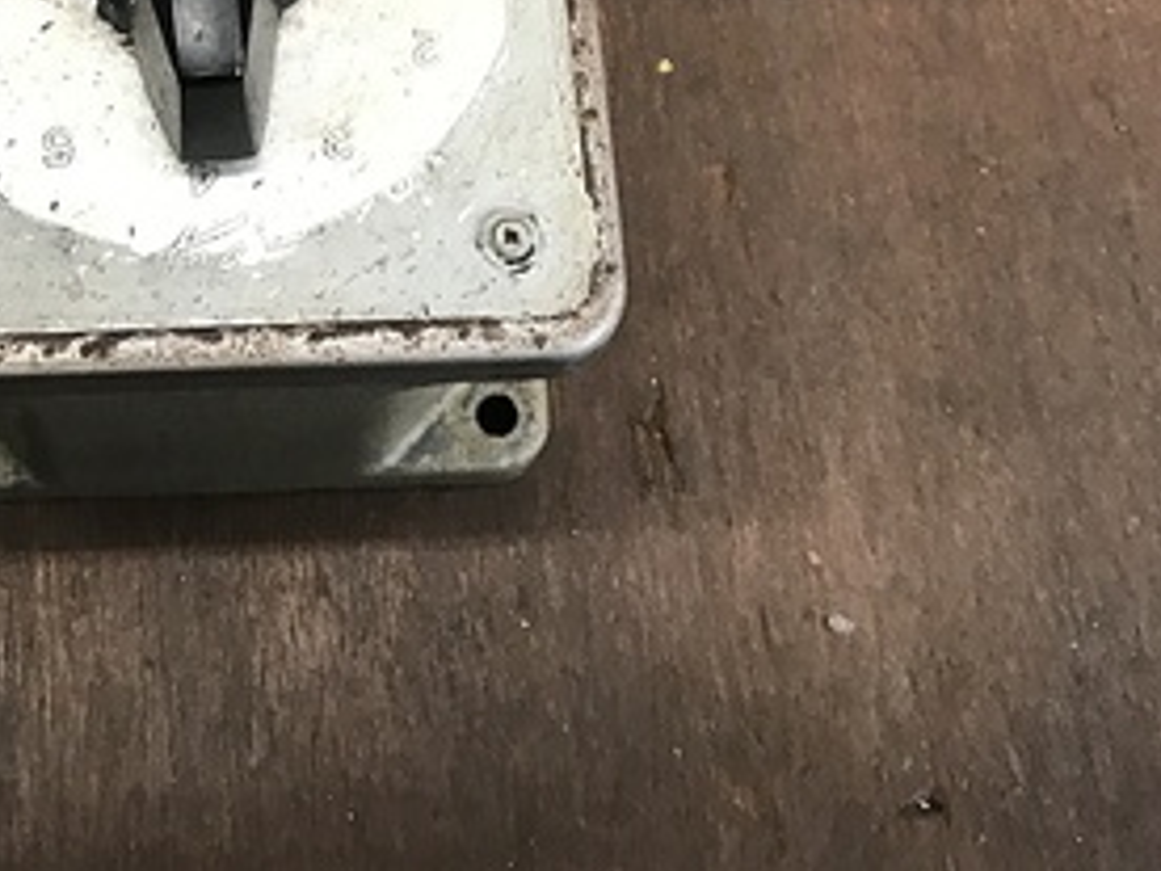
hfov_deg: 29.3
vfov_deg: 21.4
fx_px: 2180
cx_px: 286
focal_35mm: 65
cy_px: -88
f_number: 1.8
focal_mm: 3.99
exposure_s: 1/15
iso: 40
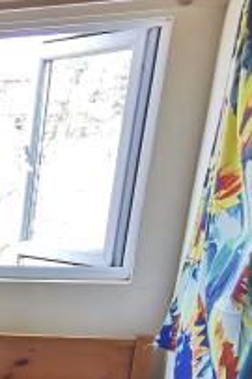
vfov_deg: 22.0
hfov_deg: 12.9
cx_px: -330
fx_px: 883
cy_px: 476
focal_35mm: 84
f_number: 2.2
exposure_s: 1/50
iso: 125
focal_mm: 2.35
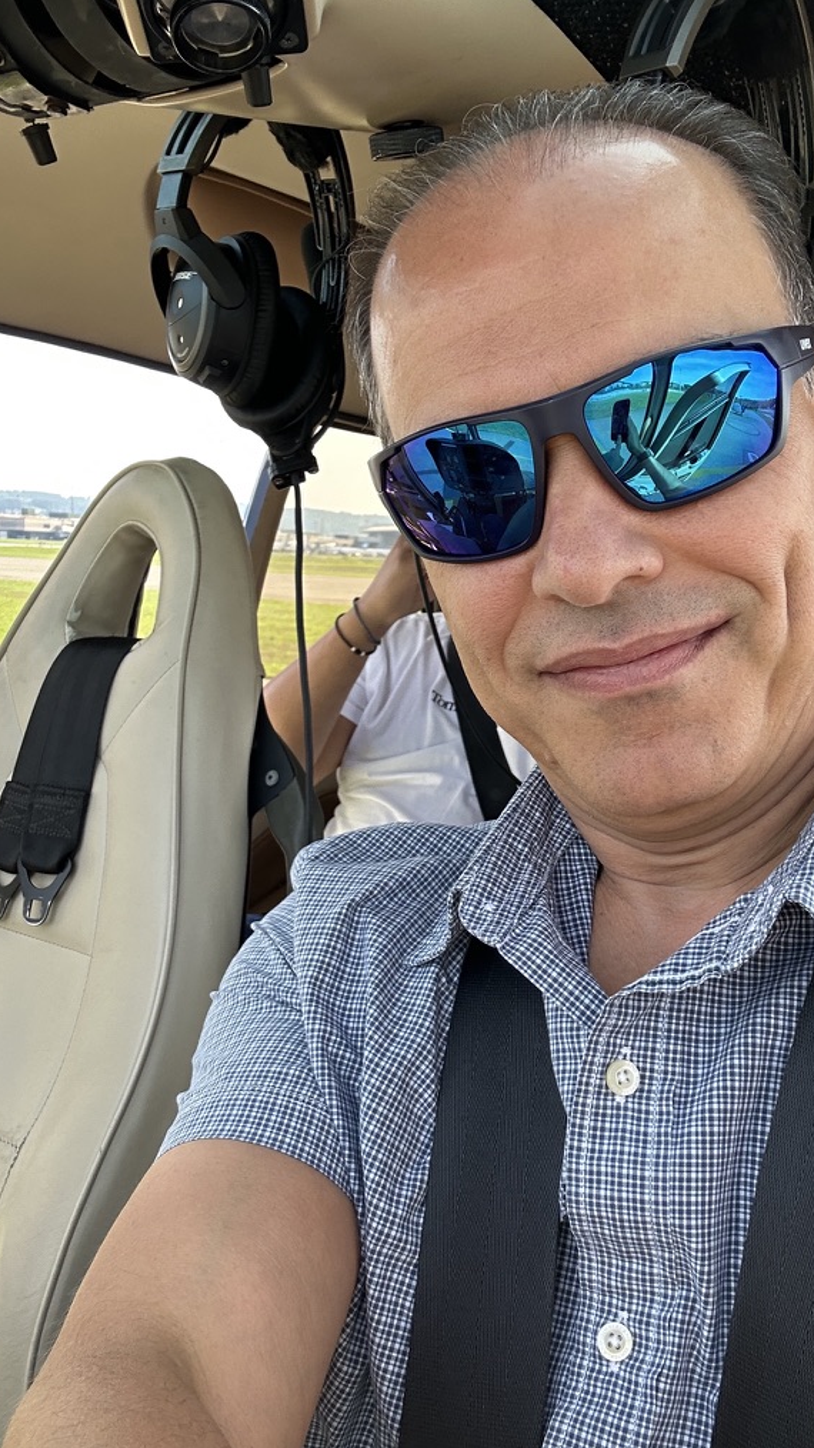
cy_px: 723
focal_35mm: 33
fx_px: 1267
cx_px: 483
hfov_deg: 35.5
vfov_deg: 59.5
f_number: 1.9
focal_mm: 2.69
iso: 25
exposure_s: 1/145
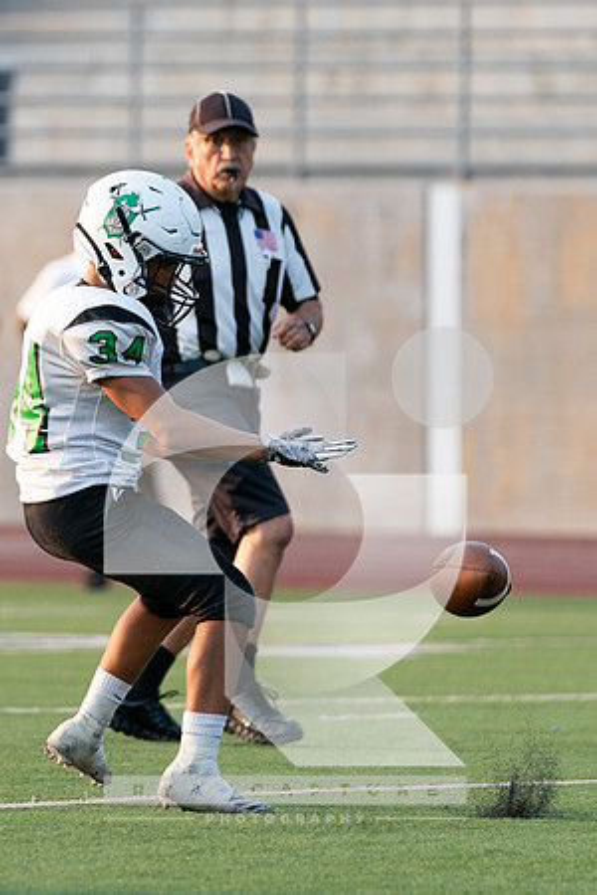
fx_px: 13590
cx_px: 41
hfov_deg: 2.5
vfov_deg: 3.8
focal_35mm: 546
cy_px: 379
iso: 500
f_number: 2.8
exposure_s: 1/1600
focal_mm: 200
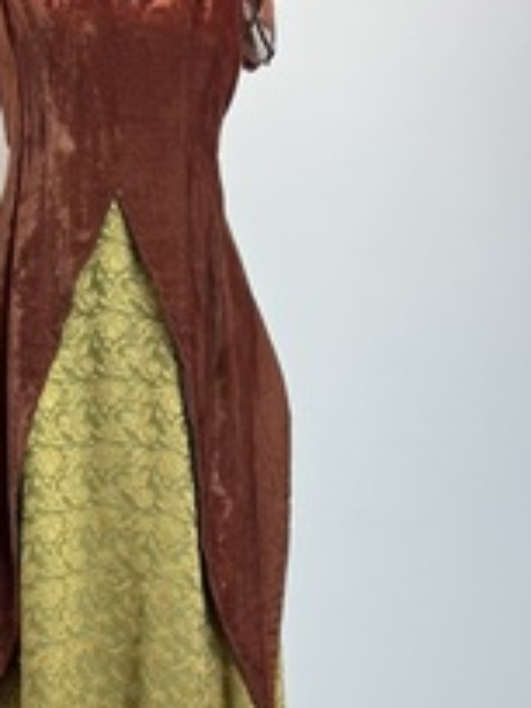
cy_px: 479
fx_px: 1043
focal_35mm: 51
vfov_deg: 37.0
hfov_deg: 28.0
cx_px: 115
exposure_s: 1/120
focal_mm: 5.7
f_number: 1.5
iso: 50
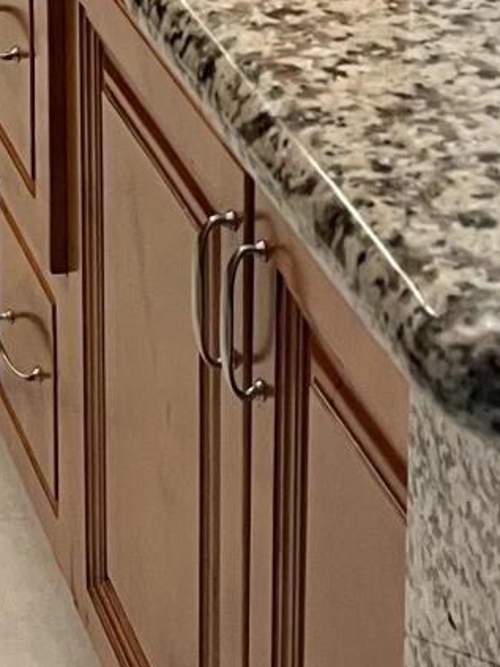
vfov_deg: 14.6
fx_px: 2370
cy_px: -407
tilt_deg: -12.1
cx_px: -63
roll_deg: +1.1
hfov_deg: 11.8
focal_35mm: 123
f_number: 1.6
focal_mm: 4.2
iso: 125
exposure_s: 1/60
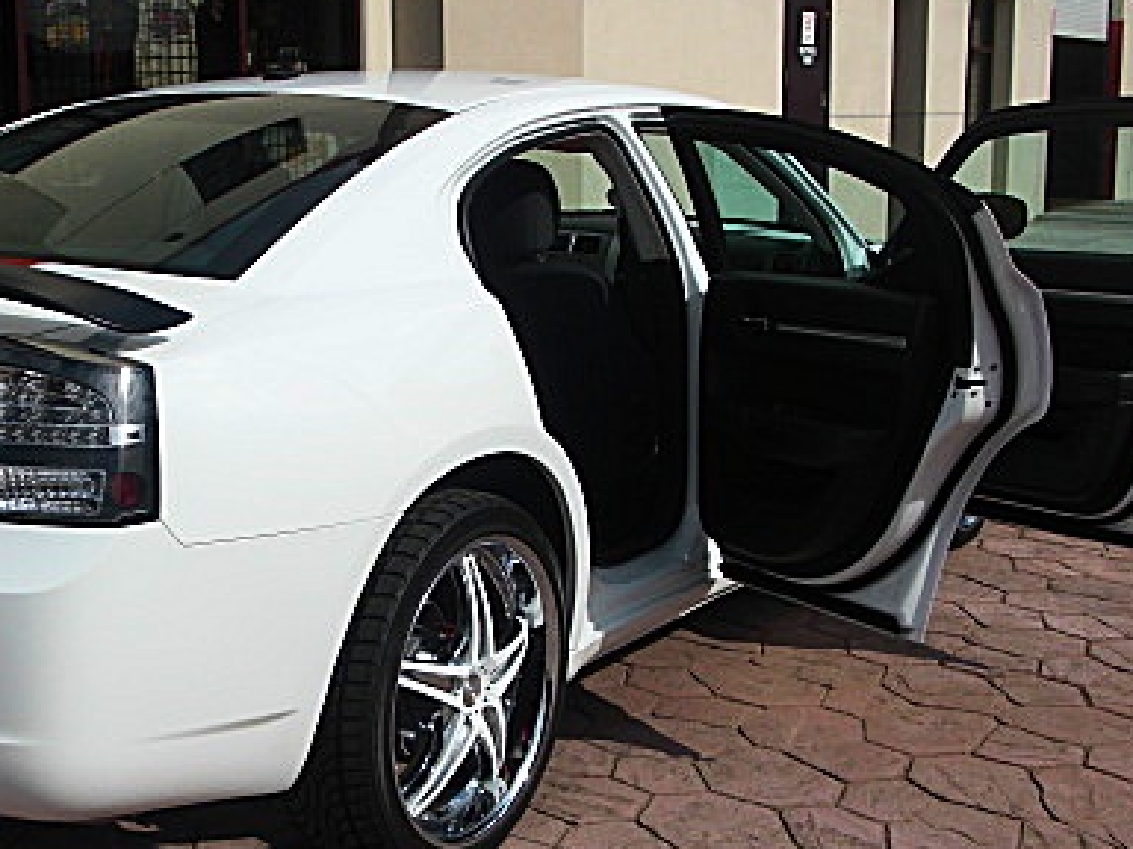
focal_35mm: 60
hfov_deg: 31.8
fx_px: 1964
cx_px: 348
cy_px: 525
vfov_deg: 24.4
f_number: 7.9
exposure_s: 1/320
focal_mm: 6.3
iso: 50
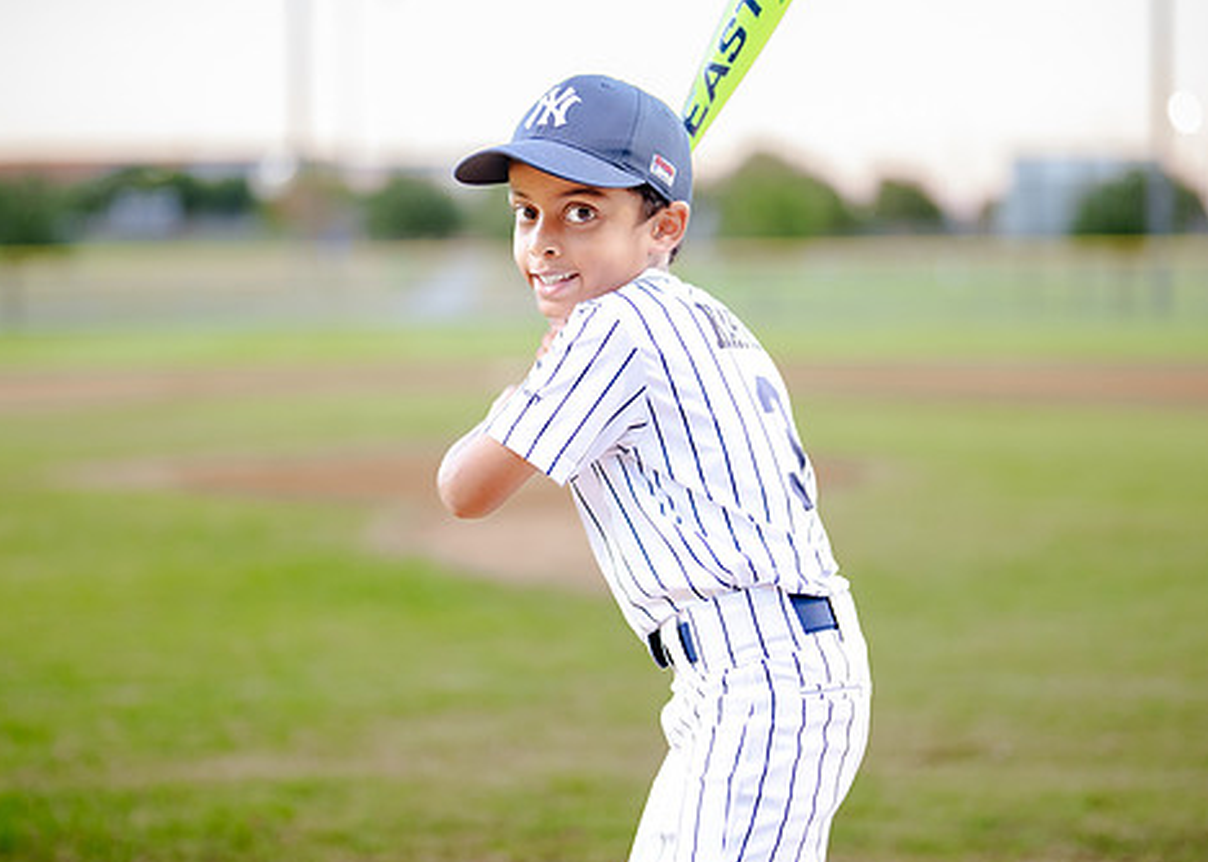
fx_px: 2607
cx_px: 604
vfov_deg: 18.8
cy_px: 396
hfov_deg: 26.1
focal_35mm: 76
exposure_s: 1/500
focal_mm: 50
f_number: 1.2
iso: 500
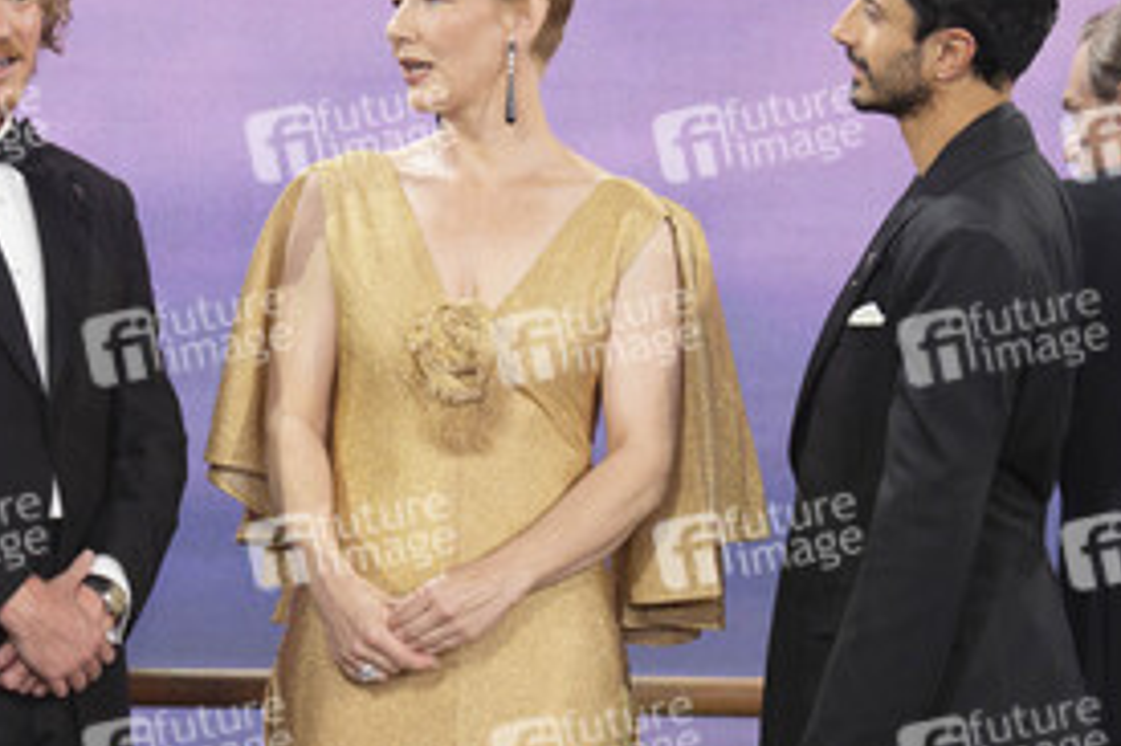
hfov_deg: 8.1
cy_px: 440
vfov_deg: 5.4
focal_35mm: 254
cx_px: 243
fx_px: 7904
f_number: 8
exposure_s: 1/250
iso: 1600
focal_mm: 155
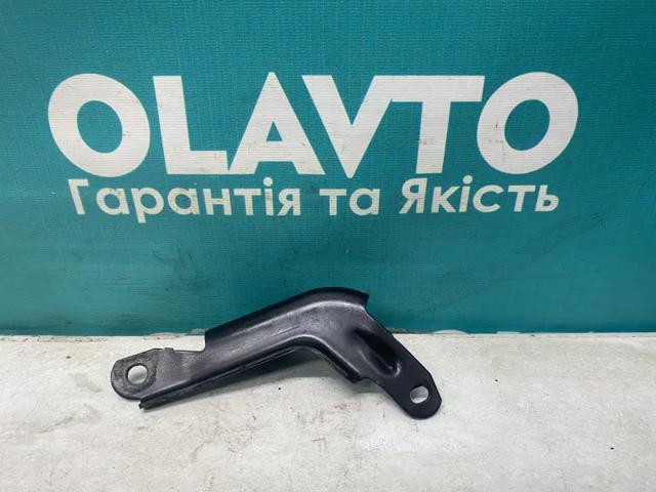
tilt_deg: -30.7
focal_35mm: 26
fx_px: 493
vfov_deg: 53.1
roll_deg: +1.1
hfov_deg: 67.3
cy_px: 246
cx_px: 328
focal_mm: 4.25
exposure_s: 1/52
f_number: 1.8
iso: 100
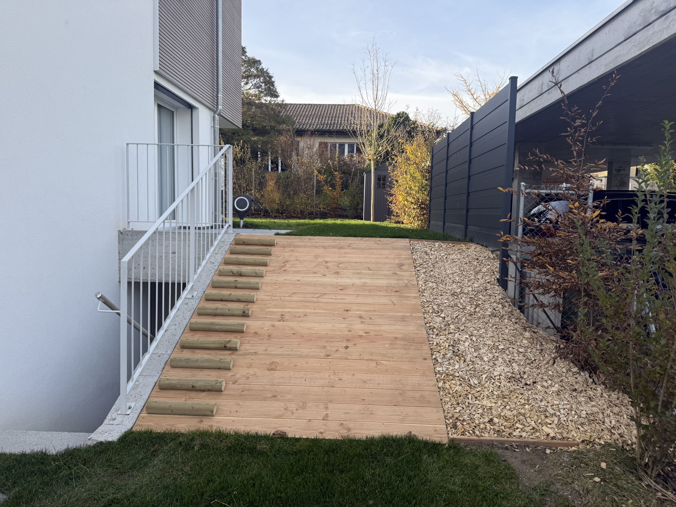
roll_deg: -1.3
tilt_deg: -5.4
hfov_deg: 71.6
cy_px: 254
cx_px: 338
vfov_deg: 56.8
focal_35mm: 24
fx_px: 469
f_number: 1.78
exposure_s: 1/765
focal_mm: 6.76
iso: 100
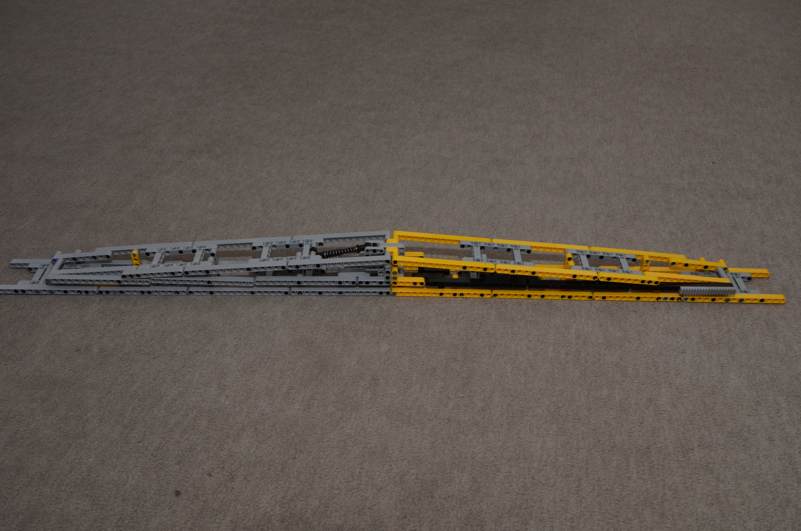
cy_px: 262
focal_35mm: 31
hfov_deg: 60.4
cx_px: 394
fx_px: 688
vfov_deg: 42.2
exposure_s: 1/60
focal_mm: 20
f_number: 11
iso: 400
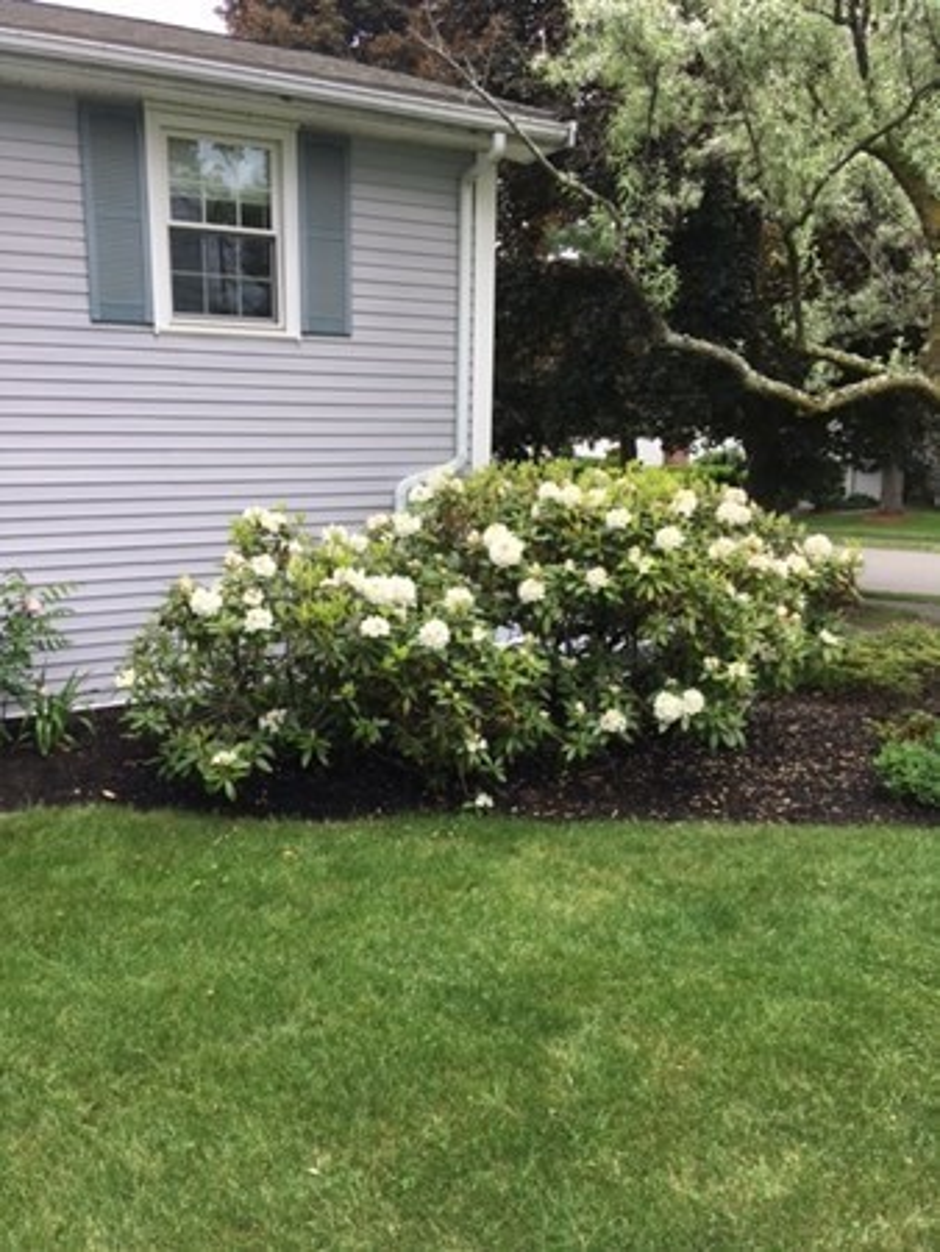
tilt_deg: -14.2
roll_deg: -0.4
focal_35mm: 29
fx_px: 1049
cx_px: 470
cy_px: 626
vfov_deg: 61.6
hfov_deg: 48.3
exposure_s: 1/439
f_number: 2.2
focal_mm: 4.15
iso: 25
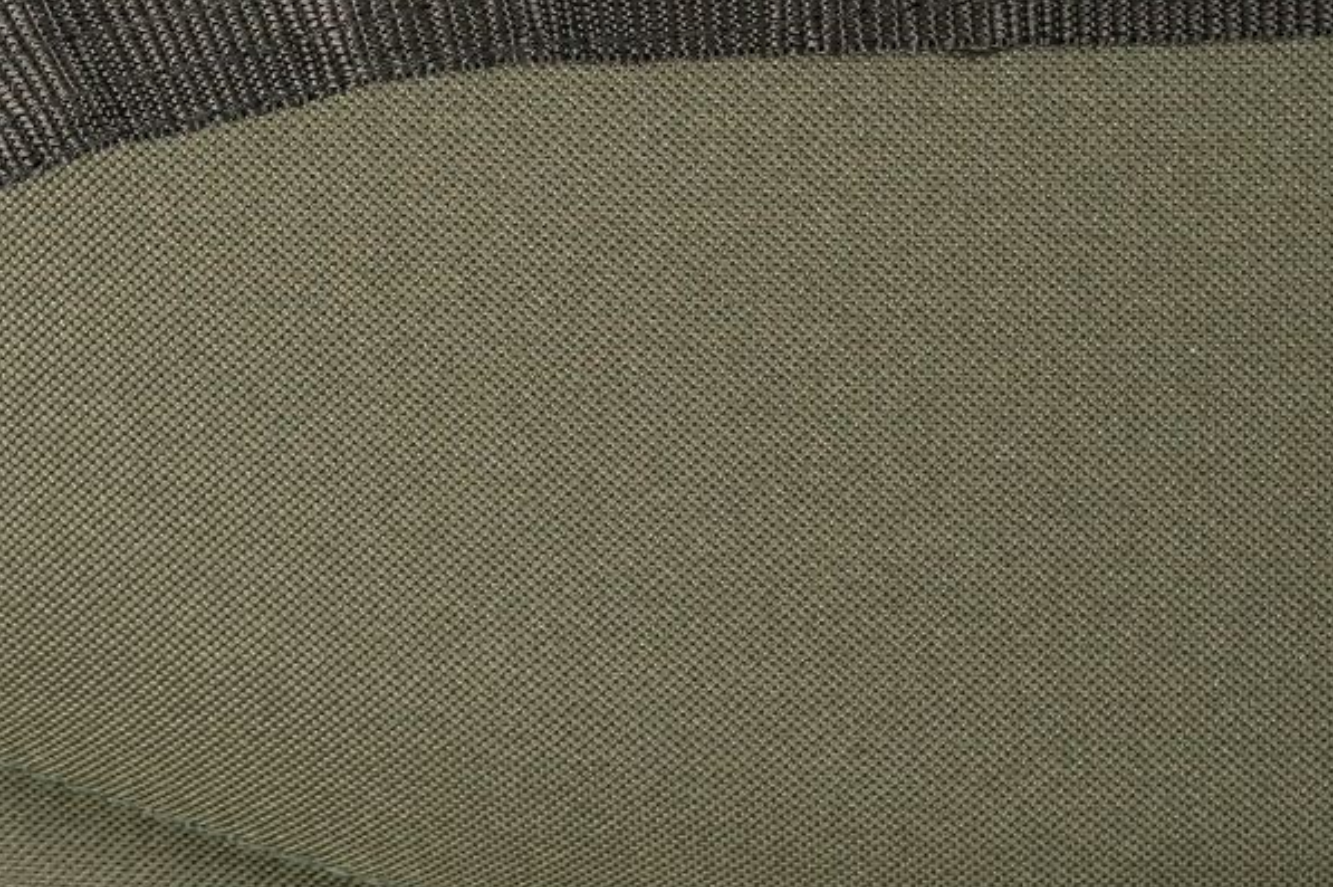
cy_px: 29
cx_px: 132
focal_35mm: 88
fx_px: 3256
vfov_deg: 15.3
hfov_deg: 22.6
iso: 560
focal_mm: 35
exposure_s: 1/160
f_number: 8
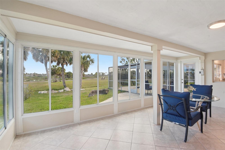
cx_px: 112
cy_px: 75
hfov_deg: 93.3
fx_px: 106
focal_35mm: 17
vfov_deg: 70.4
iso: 400
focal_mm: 17
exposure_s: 1/80
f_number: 8
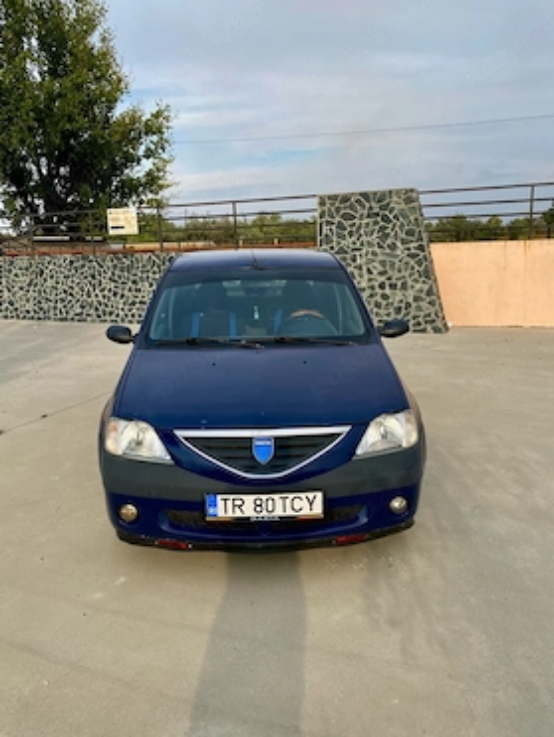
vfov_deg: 63.4
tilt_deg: -10.5
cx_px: 258
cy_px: 373
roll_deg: +1.0
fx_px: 596
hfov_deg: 49.8
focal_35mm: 28
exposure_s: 1/1346
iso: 32
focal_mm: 4.25
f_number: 1.8
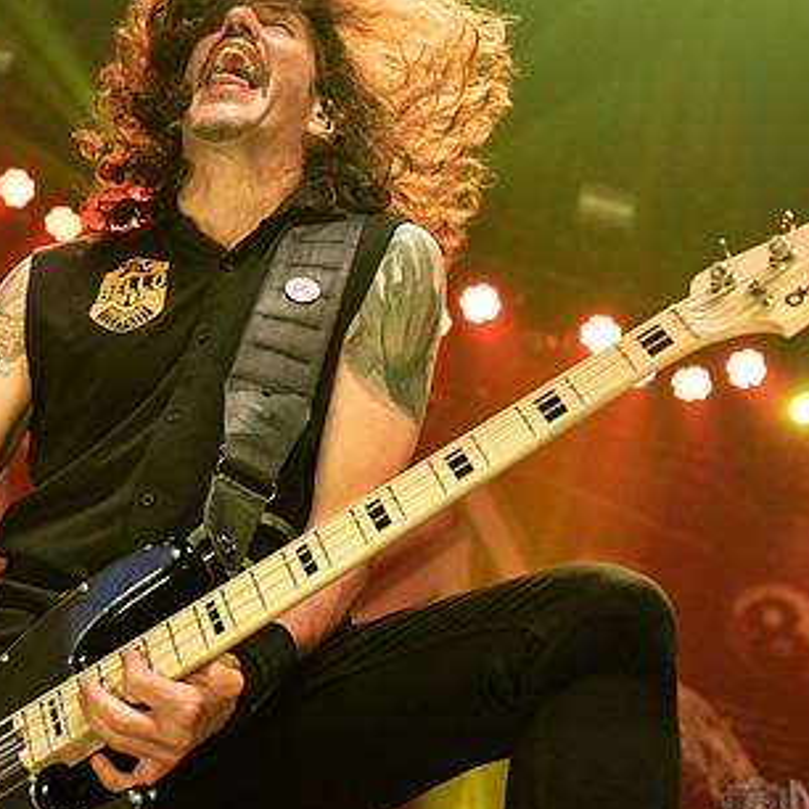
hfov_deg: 25.5
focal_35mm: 67
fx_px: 1772
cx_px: 233
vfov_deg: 25.7
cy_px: 340
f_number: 3.2
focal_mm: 40
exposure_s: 1/640
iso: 2500
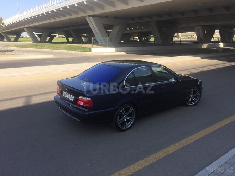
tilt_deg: -12.4
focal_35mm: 29
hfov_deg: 61.7
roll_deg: -0.5
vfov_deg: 48.2
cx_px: 118
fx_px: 197
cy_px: 88
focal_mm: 4.15
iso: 32
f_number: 2.2
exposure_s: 1/942
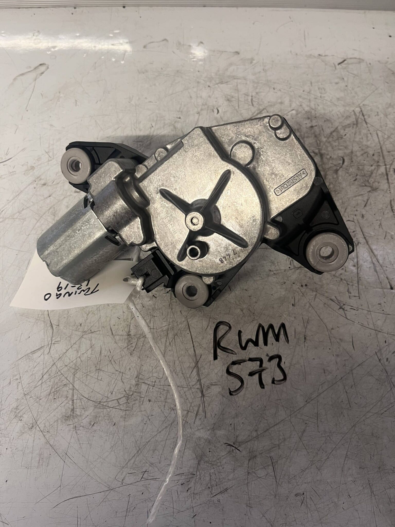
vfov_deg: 67.3
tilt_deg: -67.3
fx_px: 396
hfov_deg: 53.1
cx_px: 198
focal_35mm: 26
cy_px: 264
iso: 100
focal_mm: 5.1
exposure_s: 1/50
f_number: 1.6
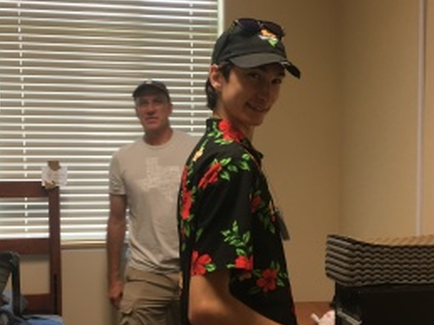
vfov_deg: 35.0
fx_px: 514
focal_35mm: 41
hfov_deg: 45.7
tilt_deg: -2.5
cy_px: 194
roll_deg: +0.2
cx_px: 191
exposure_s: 1/30
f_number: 2.2
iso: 80
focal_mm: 4.15
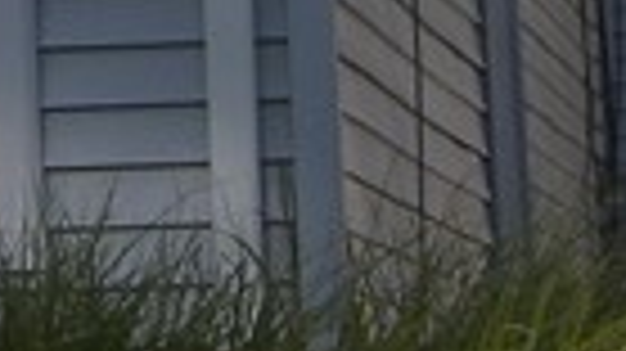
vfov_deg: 3.5
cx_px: -504
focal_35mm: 336
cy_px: -626
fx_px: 5574
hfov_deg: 6.3
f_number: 3.2
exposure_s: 1/800
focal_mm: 8.8
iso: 50
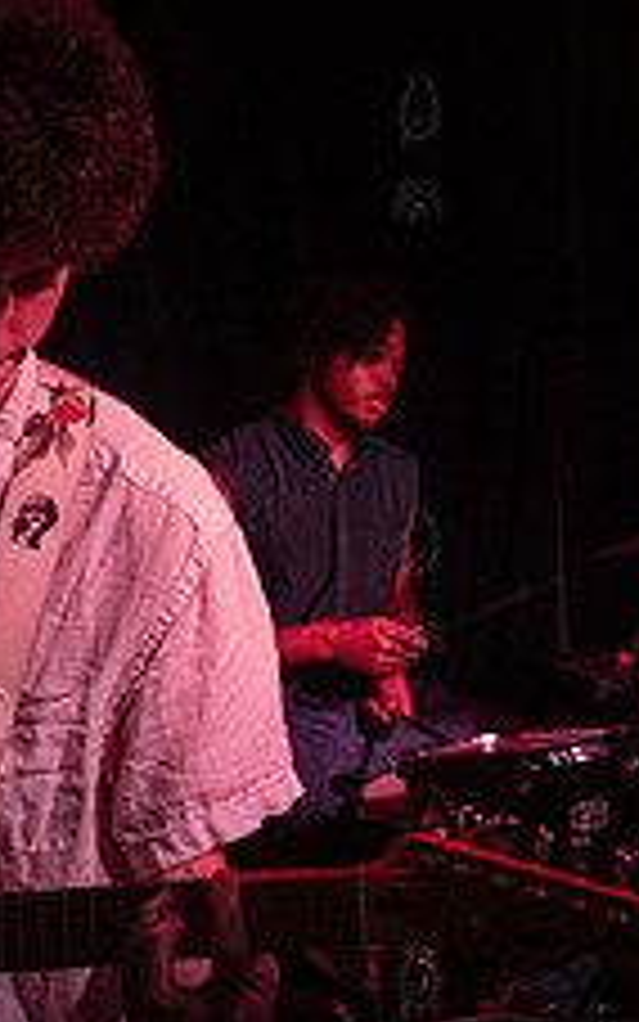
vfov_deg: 30.6
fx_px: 1866
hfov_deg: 19.4
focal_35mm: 67
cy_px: 514
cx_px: 321
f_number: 3.2
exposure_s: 1/320
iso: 8000
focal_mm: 24
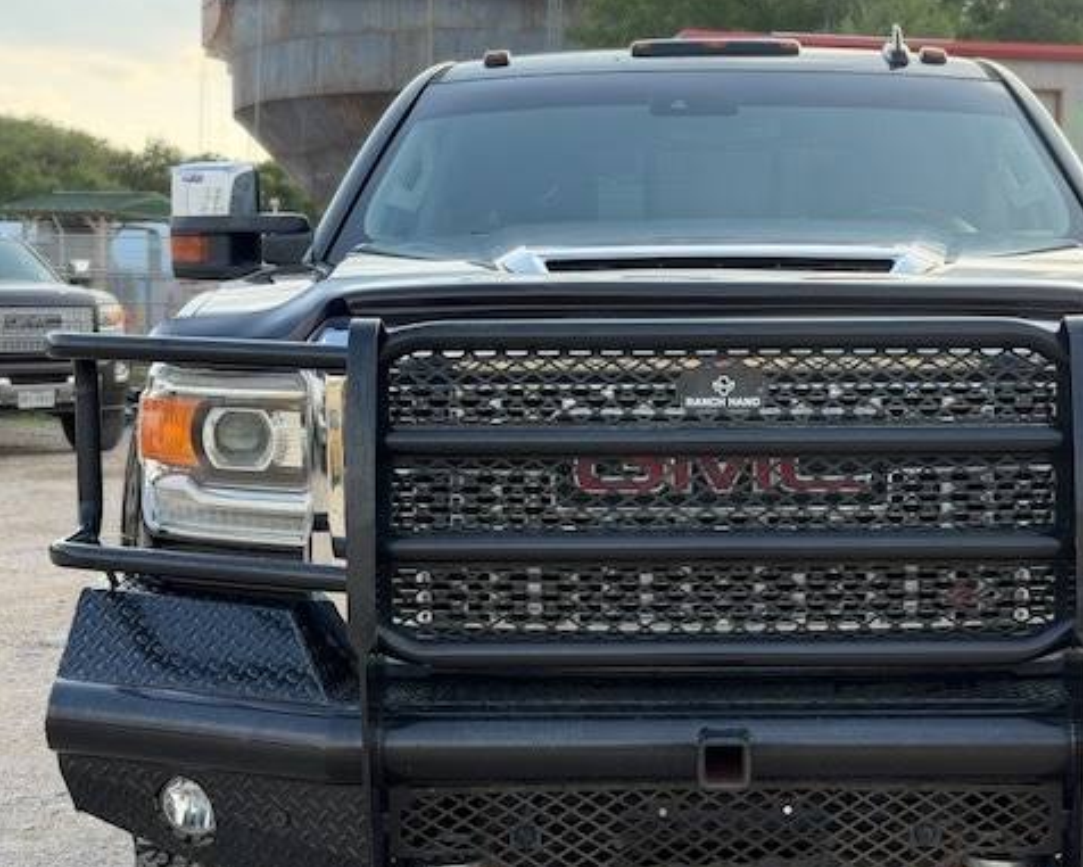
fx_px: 2020
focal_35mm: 63
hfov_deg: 29.8
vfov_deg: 24.2
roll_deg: -1.6
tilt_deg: -4.2
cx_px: 726
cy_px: 501
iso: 100
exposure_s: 1/865
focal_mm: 6.76
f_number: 1.78
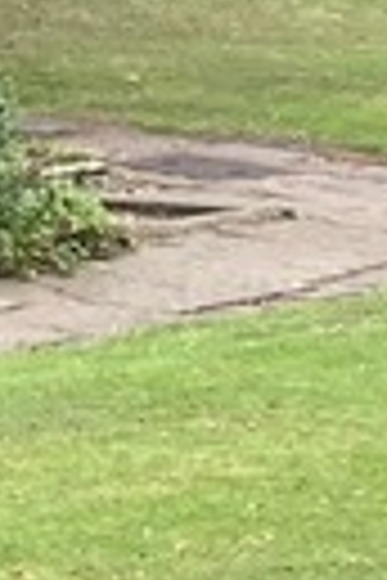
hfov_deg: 4.0
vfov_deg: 6.9
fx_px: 4676
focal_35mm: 290
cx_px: -1886
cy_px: -540
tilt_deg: -0.7
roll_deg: +0.3
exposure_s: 1/176
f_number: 1.8
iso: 20
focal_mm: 3.99
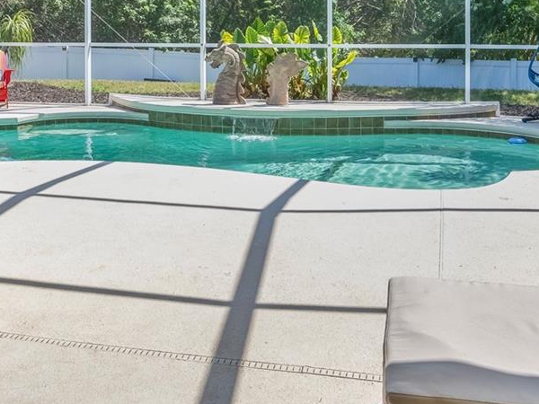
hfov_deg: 45.8
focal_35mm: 41
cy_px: 52
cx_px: 255
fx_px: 638
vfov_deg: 33.5
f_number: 8
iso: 400
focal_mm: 16
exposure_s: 1/8000
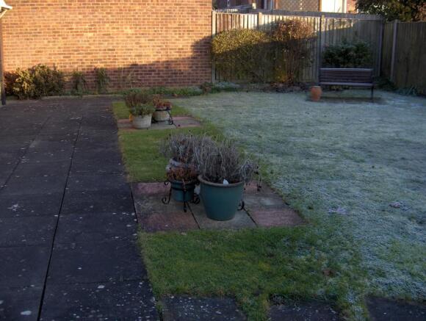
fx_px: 481
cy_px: 160
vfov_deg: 36.9
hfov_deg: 47.8
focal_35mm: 39
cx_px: 213
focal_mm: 8
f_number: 2.8
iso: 125
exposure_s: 1/165
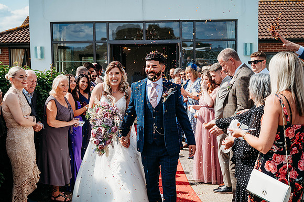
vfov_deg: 28.6
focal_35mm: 47
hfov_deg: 41.9
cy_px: 101
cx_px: 152
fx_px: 397
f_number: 5
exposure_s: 1/800
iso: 200
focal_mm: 47
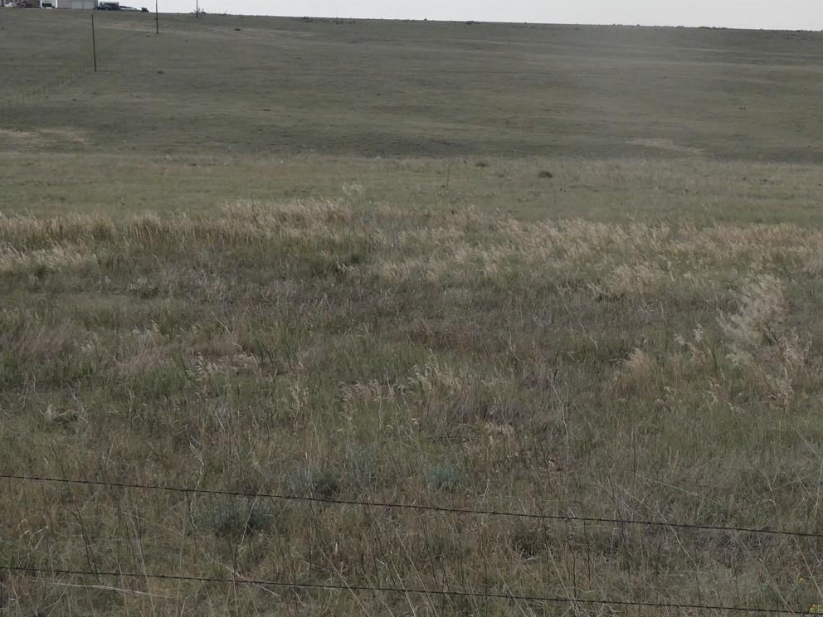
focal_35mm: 71
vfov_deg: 20.7
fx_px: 1688
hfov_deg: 27.1
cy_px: 225
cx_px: 590
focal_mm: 7.8
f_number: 3.9
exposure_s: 1/250
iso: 80
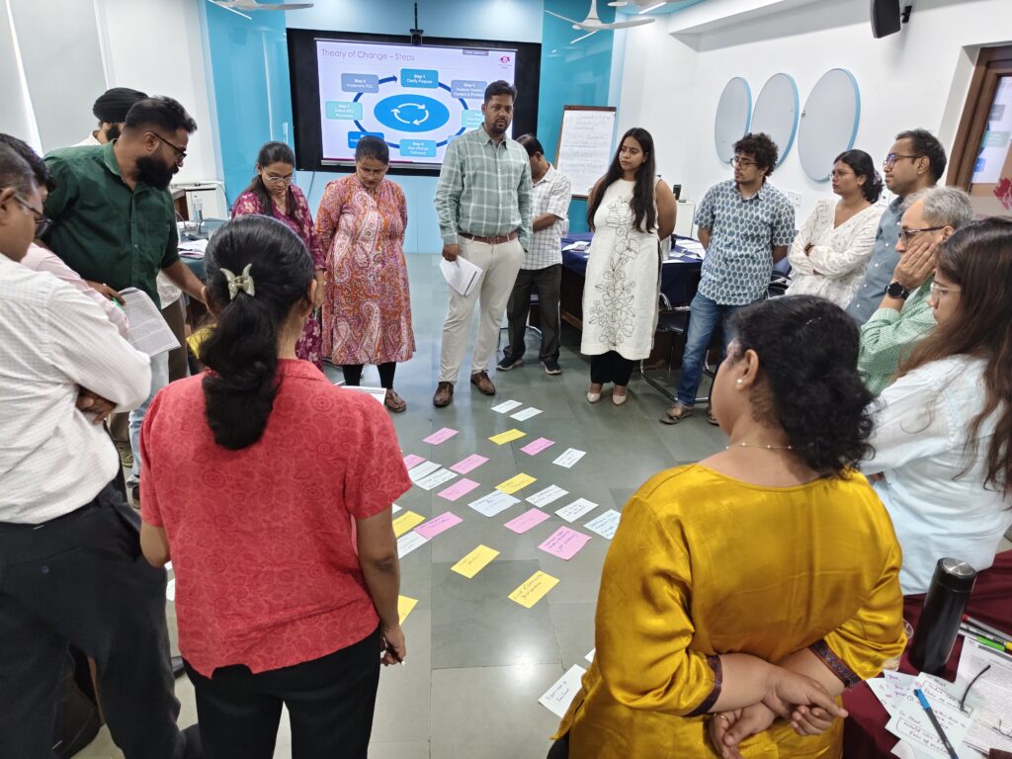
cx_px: 506
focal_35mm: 23
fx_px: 672
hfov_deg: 73.9
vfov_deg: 58.9
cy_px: 380
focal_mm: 5.56
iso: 647
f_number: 1.88
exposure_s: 1/100
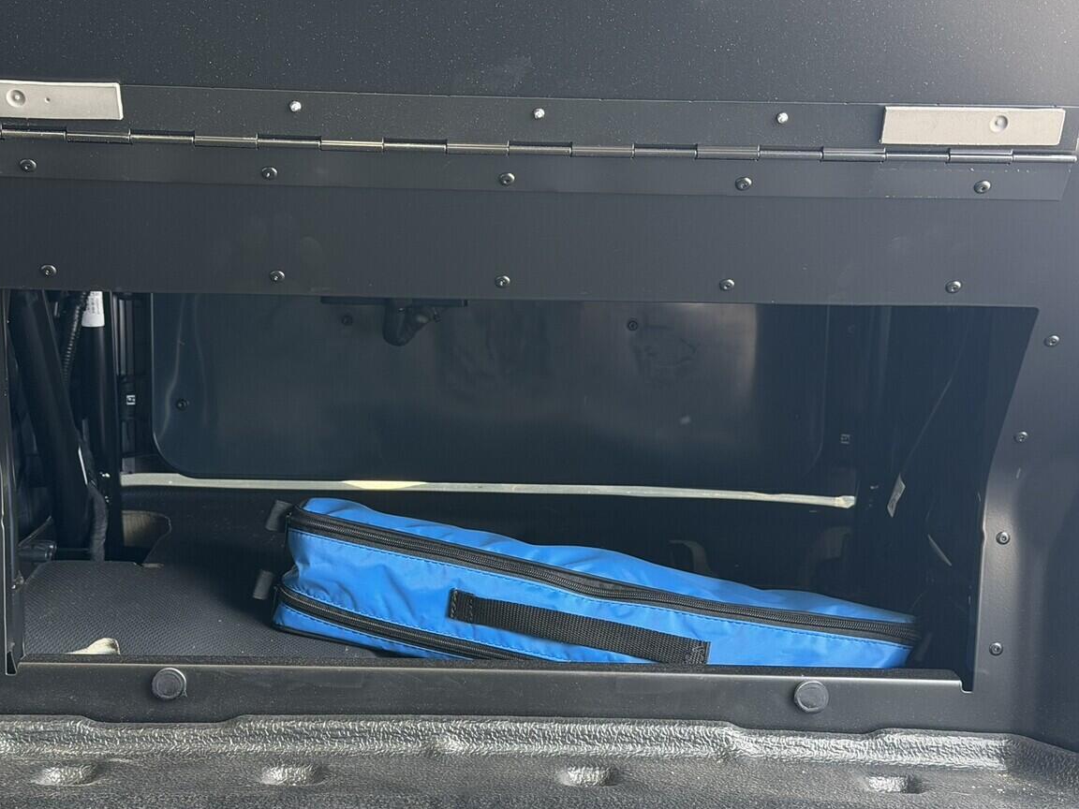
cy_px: 484
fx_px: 1870
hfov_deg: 32.2
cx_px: 495
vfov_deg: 24.4
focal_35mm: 60
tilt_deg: -10.4
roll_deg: +1.1
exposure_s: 1/60
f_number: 1.78
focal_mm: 6.76
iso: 125
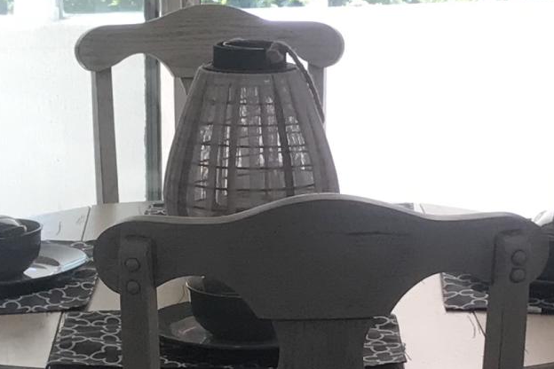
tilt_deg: -11.2
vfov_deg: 9.8
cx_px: 232
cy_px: 277
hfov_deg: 14.6
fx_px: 2154
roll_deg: +0.0
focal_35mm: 140
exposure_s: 1/120
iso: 32
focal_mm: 3.99
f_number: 1.8
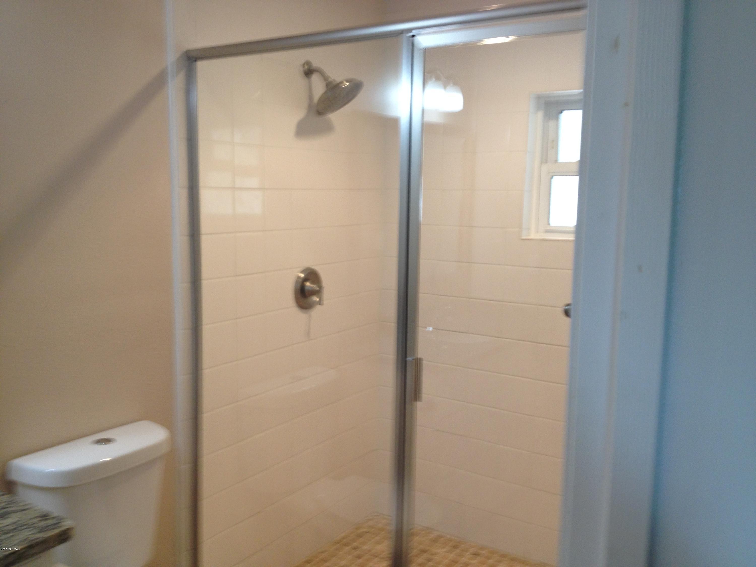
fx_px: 764
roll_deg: -1.3
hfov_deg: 52.6
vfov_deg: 40.7
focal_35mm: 35
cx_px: 378
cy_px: 284
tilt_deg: -7.7
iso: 64
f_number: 2.4
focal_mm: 4.28
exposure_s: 1/20
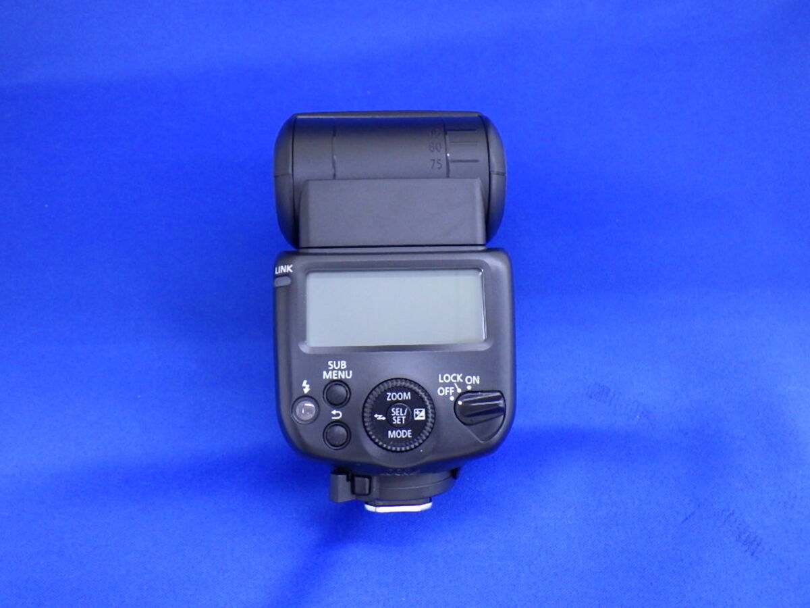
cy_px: 304
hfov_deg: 63.4
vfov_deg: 49.7
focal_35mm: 28
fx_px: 655
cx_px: 405
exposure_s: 1/45
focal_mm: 5
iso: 640
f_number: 3.5
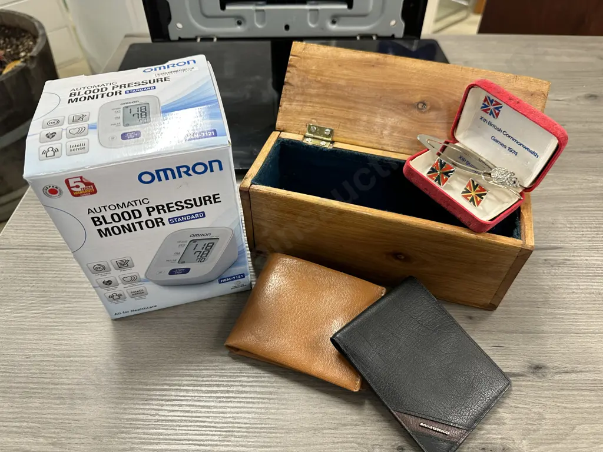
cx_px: 302
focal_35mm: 24
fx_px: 418
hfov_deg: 71.6
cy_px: 226
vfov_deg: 56.8
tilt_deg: -47.7
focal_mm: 6.86
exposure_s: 1/50
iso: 125
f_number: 1.78
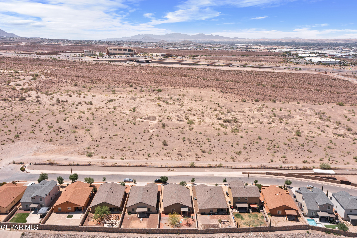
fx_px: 278
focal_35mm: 28
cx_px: 178
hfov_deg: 65.5
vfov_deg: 46.4
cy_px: 119
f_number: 6.3
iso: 100
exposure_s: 1/800
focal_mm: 10.26
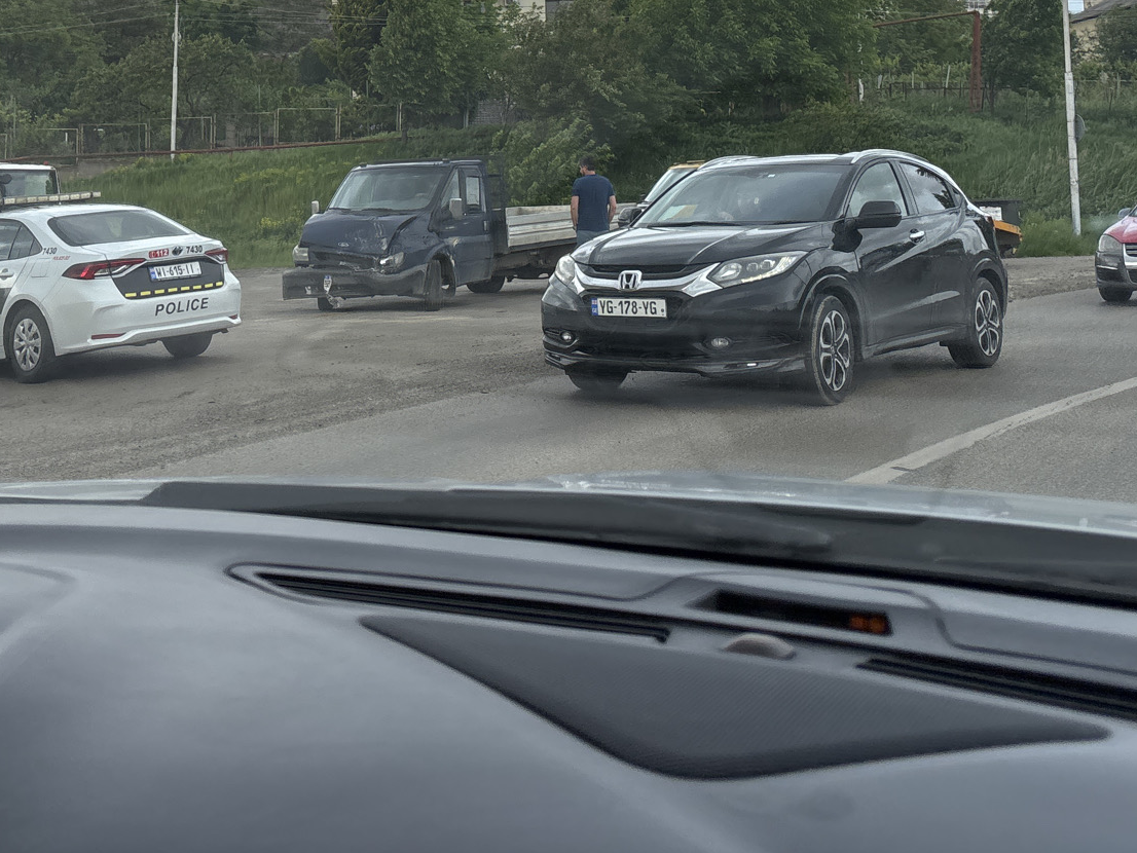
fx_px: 1544
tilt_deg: +8.6
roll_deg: -0.7
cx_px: 416
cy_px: 87
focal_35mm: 47
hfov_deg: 40.1
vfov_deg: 29.6
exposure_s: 1/1248
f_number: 1.6
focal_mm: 5.96
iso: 50
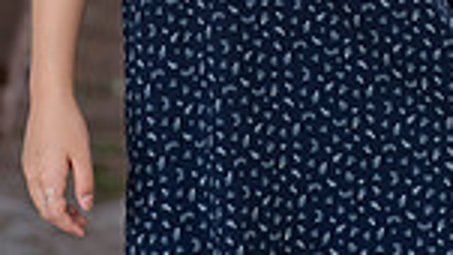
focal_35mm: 265
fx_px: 3184
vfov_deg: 4.5
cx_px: 258
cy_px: -261
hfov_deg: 8.1
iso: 200
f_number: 2.8
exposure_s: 1/320
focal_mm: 85
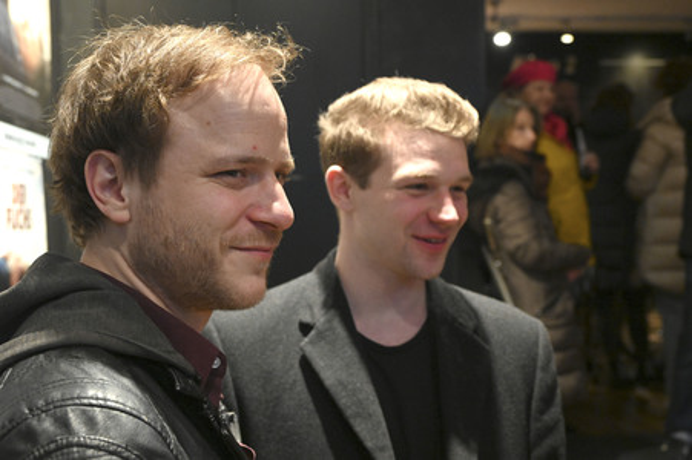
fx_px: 922
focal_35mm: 48
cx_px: 346
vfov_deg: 28.0
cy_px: 230
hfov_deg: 41.1
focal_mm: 48
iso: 6400
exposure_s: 1/100
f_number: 6.3
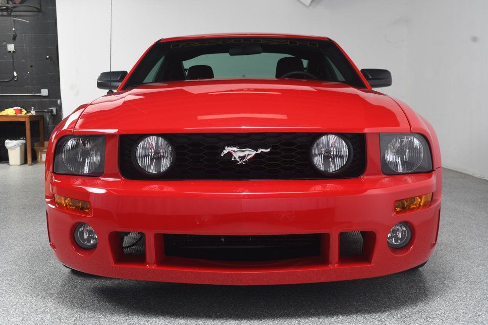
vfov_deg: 27.5
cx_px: 243
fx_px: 664
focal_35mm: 49
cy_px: 161
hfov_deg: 40.3
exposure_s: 1/160
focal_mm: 32
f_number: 9
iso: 100
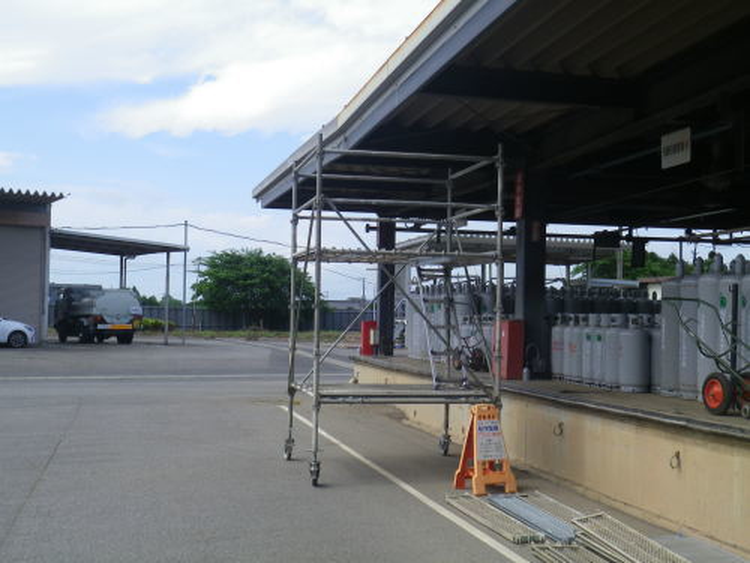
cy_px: 282
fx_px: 1062
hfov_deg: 38.9
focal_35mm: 49
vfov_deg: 29.7
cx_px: 375
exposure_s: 1/60
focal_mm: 8.7
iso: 80
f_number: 10.9
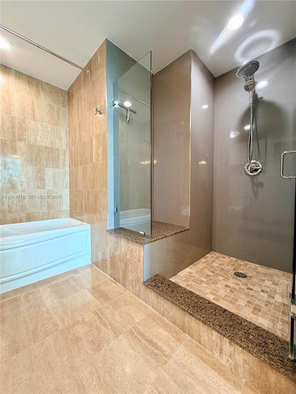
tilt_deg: -1.7
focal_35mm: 14
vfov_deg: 102.1
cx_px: 148
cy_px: 197
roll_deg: +0.0
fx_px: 160
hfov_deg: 85.7
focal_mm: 2.22
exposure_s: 1/60
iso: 250
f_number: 2.2
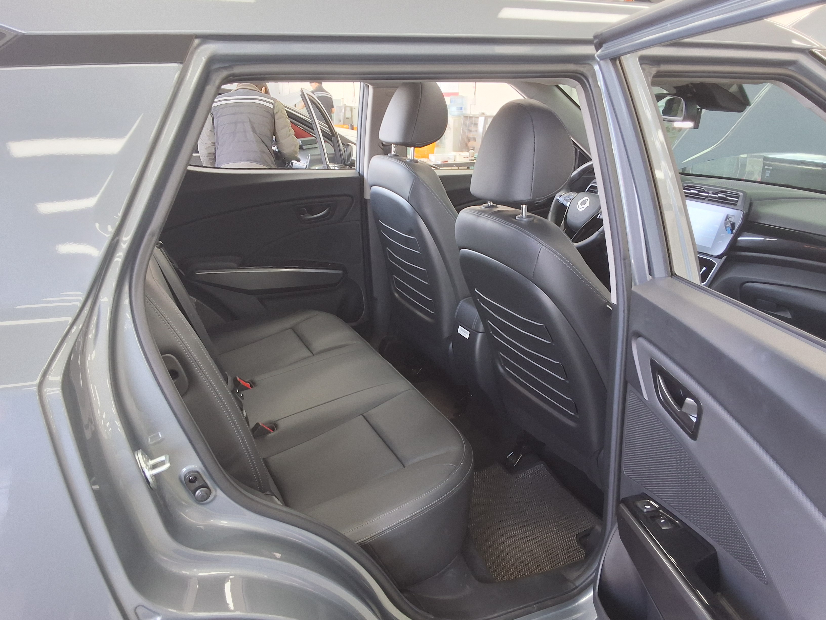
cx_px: 413
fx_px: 668
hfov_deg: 63.4
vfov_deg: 49.7
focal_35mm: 28
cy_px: 310
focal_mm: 2.91
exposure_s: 1/40
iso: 64
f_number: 1.9
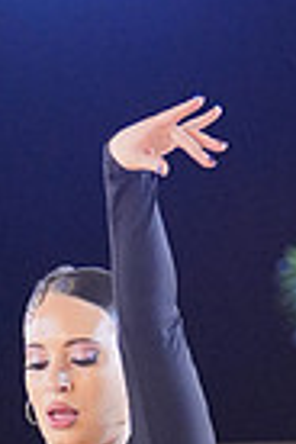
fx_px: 7153
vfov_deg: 3.5
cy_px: 875
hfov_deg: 2.4
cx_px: -101
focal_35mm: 580
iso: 1600
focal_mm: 92
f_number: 2
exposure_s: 1/500
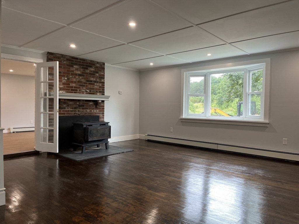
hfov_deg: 67.3
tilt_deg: -1.8
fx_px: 225
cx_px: 150
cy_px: 112
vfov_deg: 53.1
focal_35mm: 26
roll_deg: -0.9
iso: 100
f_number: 1.6
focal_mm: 5.1
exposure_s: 1/120
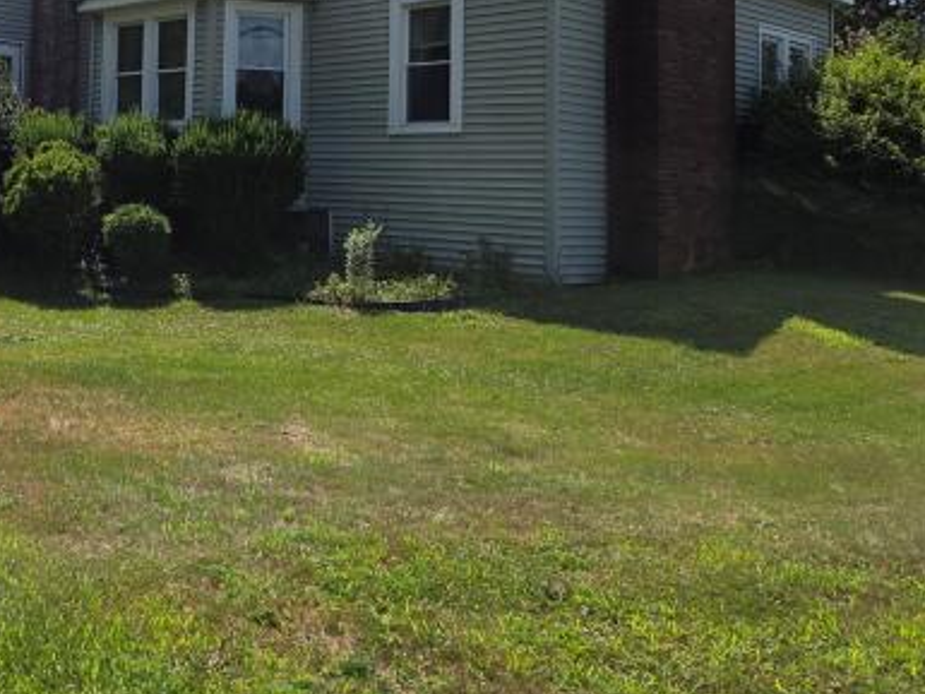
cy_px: 94
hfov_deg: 42.3
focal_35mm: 43
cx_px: 216
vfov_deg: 32.3
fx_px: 1149
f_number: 1.8
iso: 25
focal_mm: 5.4
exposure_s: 1/1576
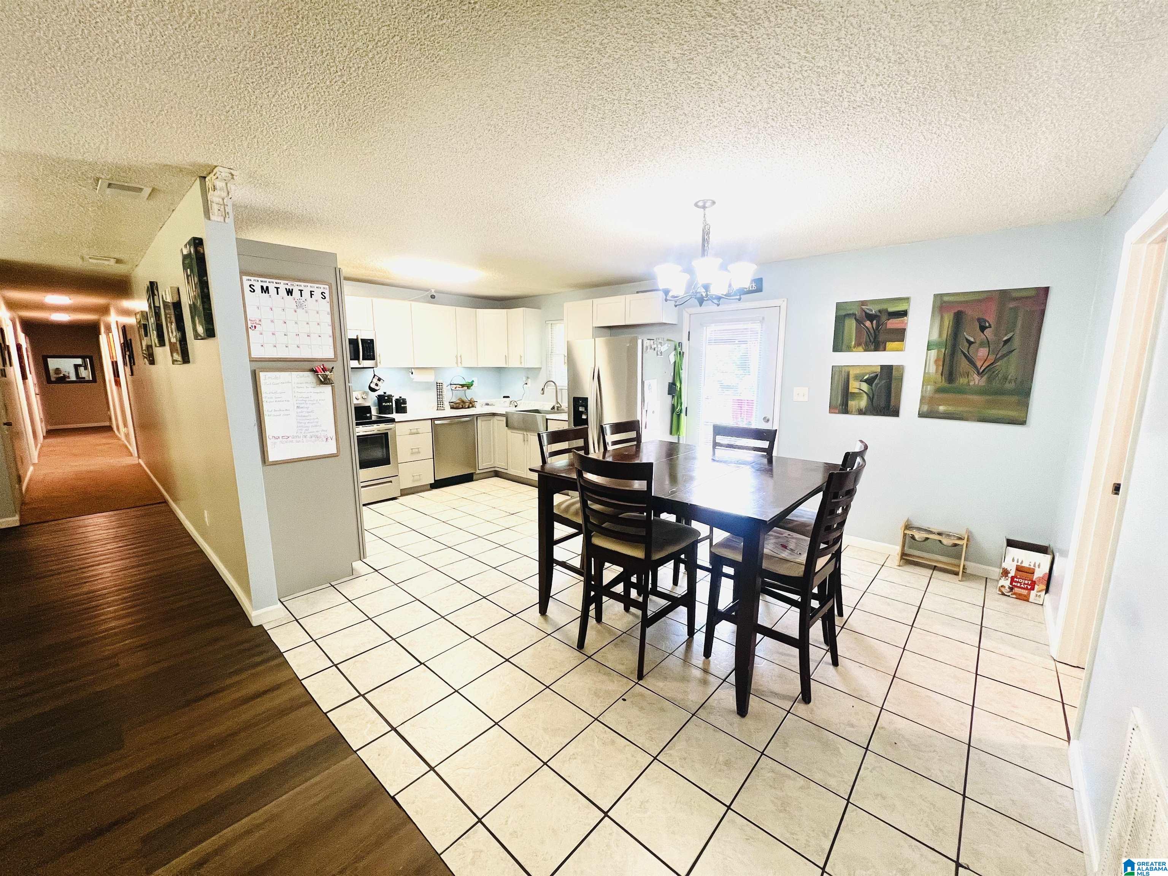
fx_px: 439
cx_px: 584
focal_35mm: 13
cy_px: 438
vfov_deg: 89.9
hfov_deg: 106.2
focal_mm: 1.57
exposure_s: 1/120
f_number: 1.8
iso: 250
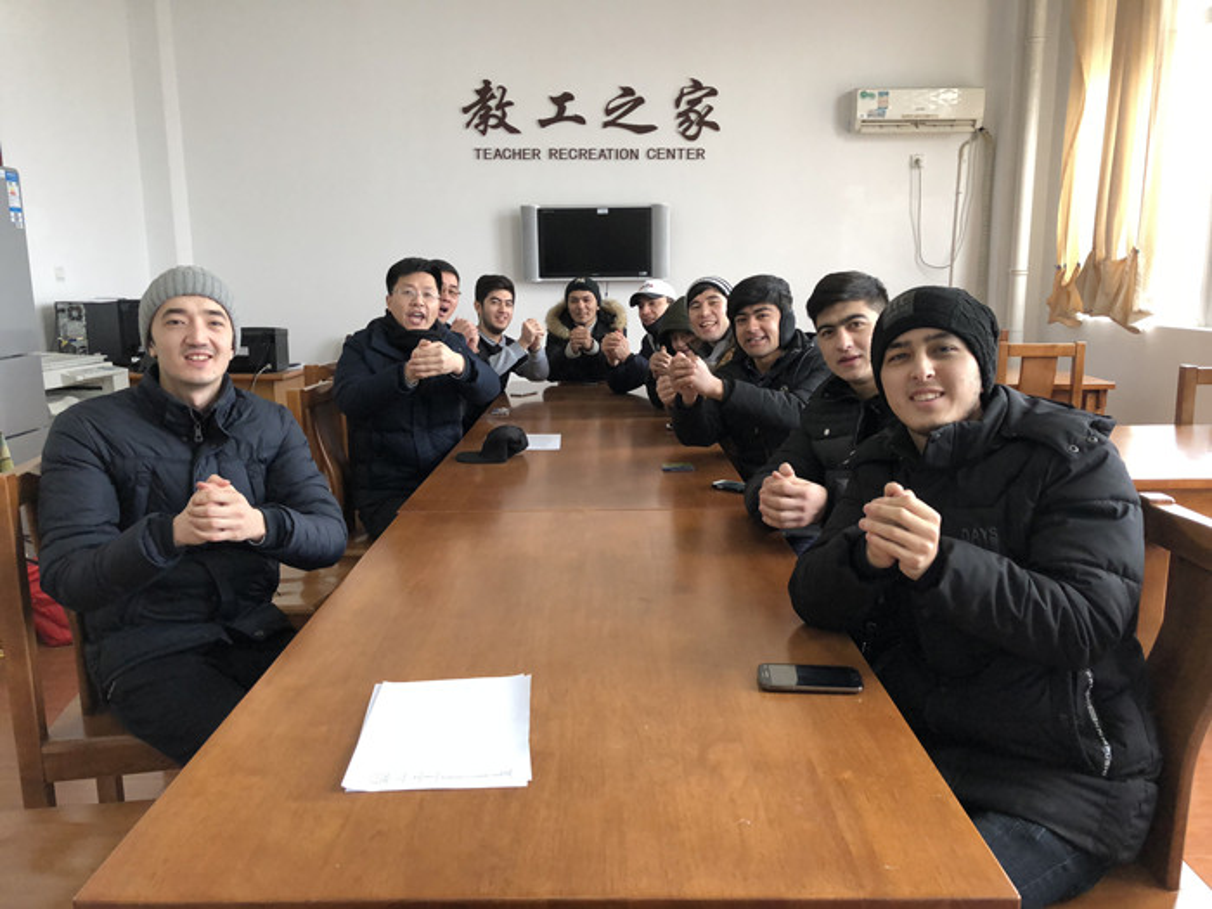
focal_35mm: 28
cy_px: 454
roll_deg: +0.5
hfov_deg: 63.4
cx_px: 606
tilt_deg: -11.0
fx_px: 980
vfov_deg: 49.7
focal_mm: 4
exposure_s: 1/100
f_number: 1.8
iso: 160
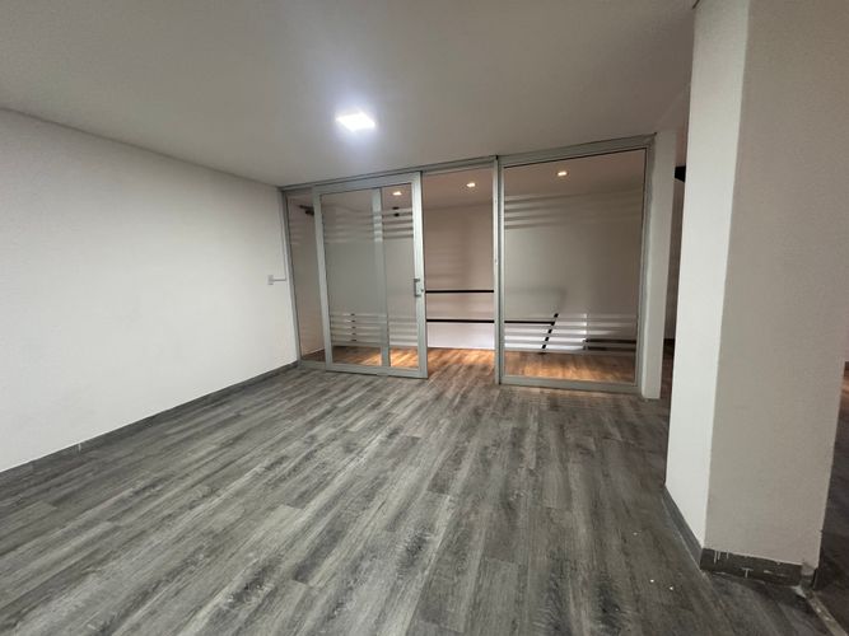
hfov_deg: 102.1
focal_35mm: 14
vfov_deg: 85.7
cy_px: 318
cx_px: 424
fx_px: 343
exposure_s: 1/60
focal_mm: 2.22
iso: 320
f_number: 2.2
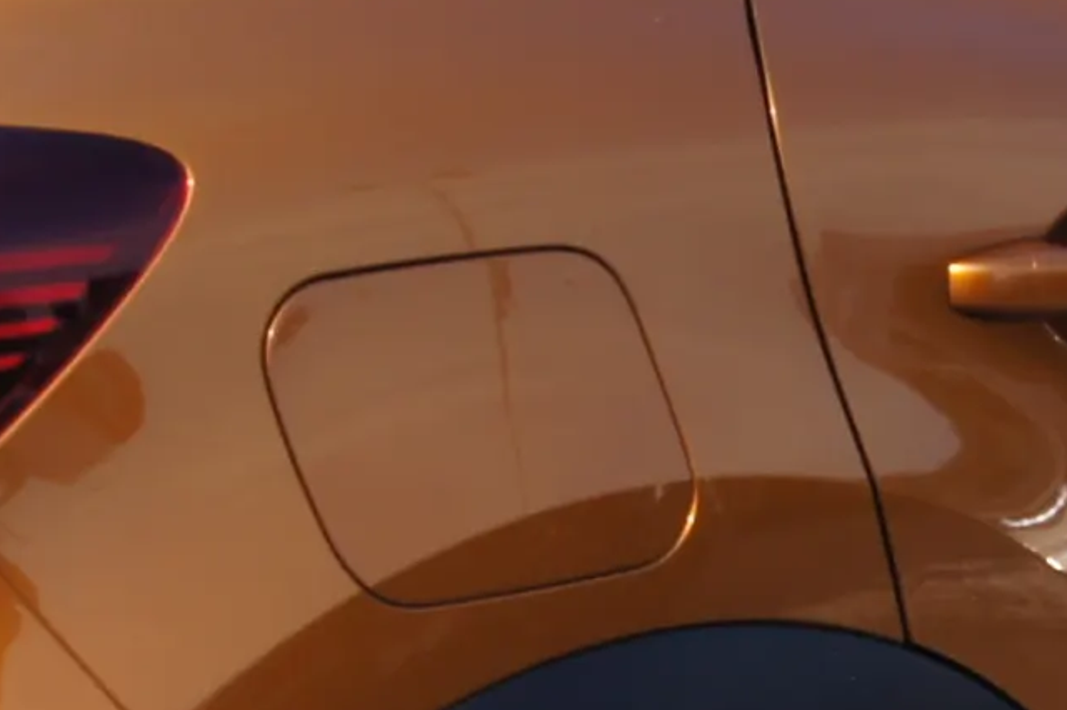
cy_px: 485
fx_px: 4799
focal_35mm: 162
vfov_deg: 8.5
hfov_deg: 12.6
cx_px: 979
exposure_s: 1/80
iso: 100
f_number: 11
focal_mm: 18
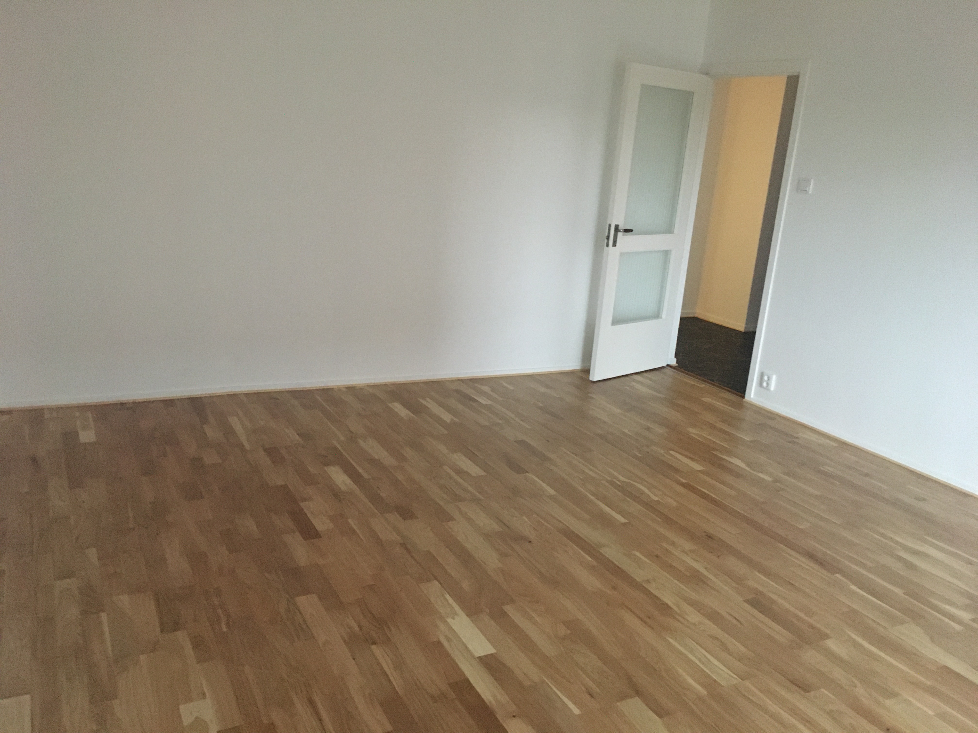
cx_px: 489
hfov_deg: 61.7
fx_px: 819
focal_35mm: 29
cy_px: 366
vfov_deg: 48.2
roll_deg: -5.1
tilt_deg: -15.4
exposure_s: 1/17
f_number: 2.2
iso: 320
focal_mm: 4.15
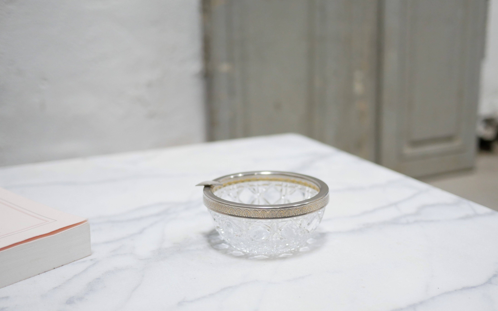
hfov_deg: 46.2
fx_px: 584
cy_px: 185
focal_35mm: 43
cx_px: 246
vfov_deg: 29.8
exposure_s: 1/60
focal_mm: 20
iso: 800
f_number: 1.7
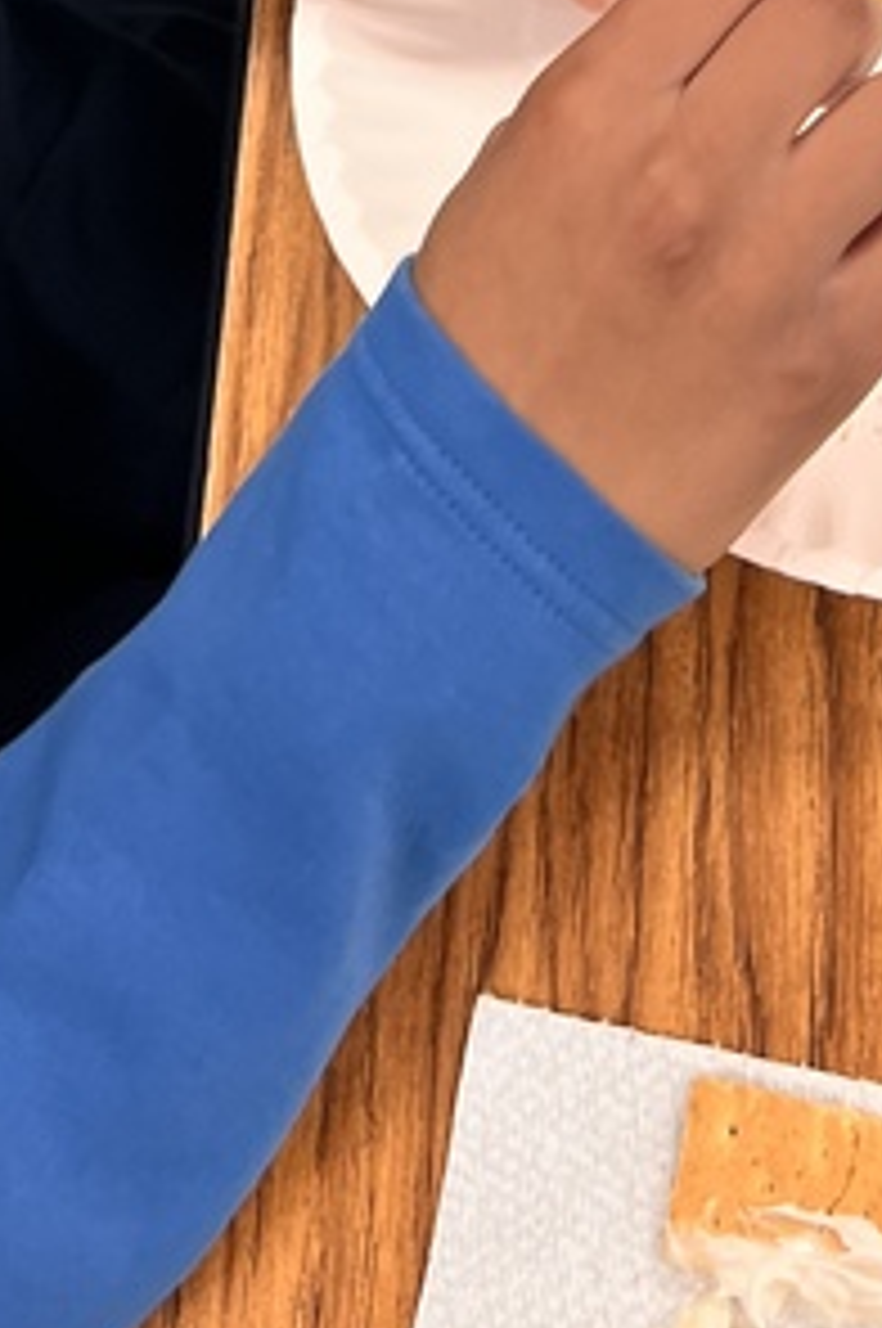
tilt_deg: -56.9
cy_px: -738
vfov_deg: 18.8
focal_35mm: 94
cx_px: 274
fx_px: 3462
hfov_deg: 14.5
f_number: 1.5
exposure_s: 1/60
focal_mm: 5.7
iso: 80
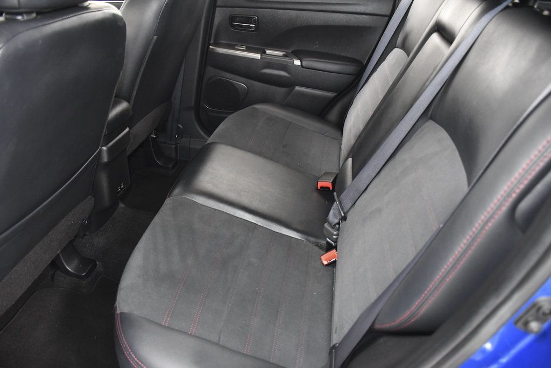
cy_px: 184
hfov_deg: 67.4
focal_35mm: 27
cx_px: 276
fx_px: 413
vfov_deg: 47.9
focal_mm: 18
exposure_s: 1/80
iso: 2500
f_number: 3.5
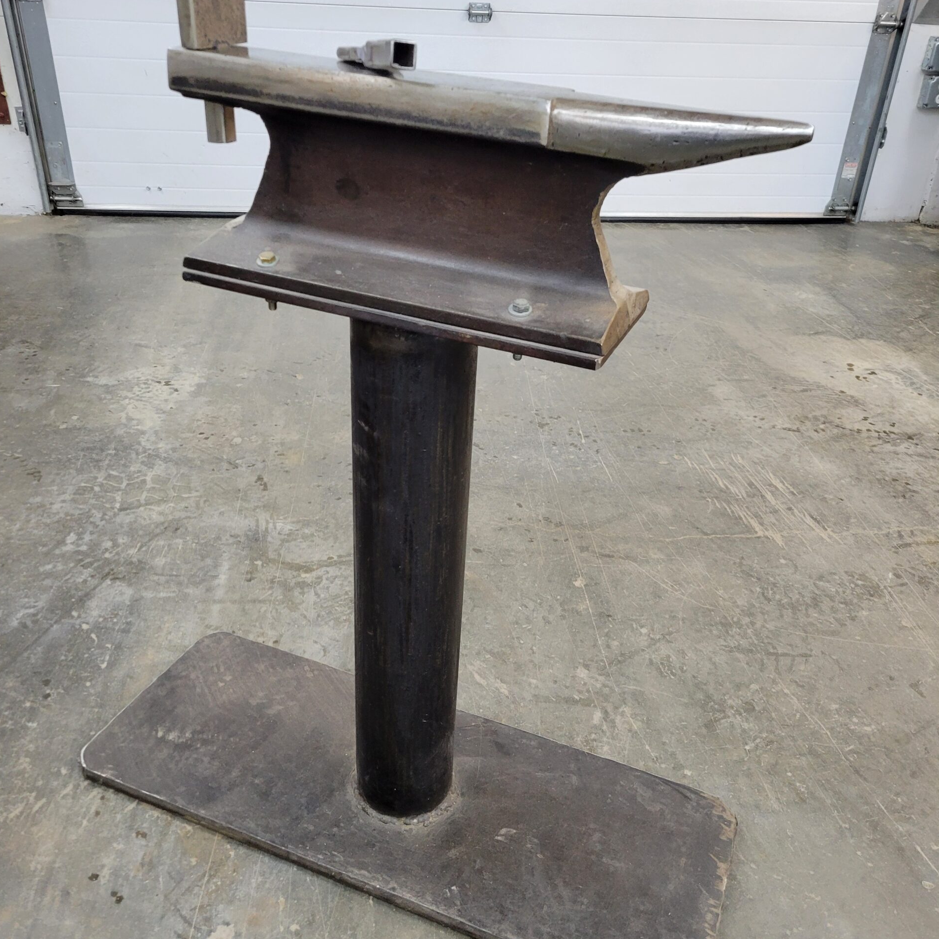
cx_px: 470
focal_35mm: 31
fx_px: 951
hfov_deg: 52.5
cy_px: 517
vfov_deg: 52.4
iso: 250
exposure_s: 1/120
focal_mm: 5.4
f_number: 1.8
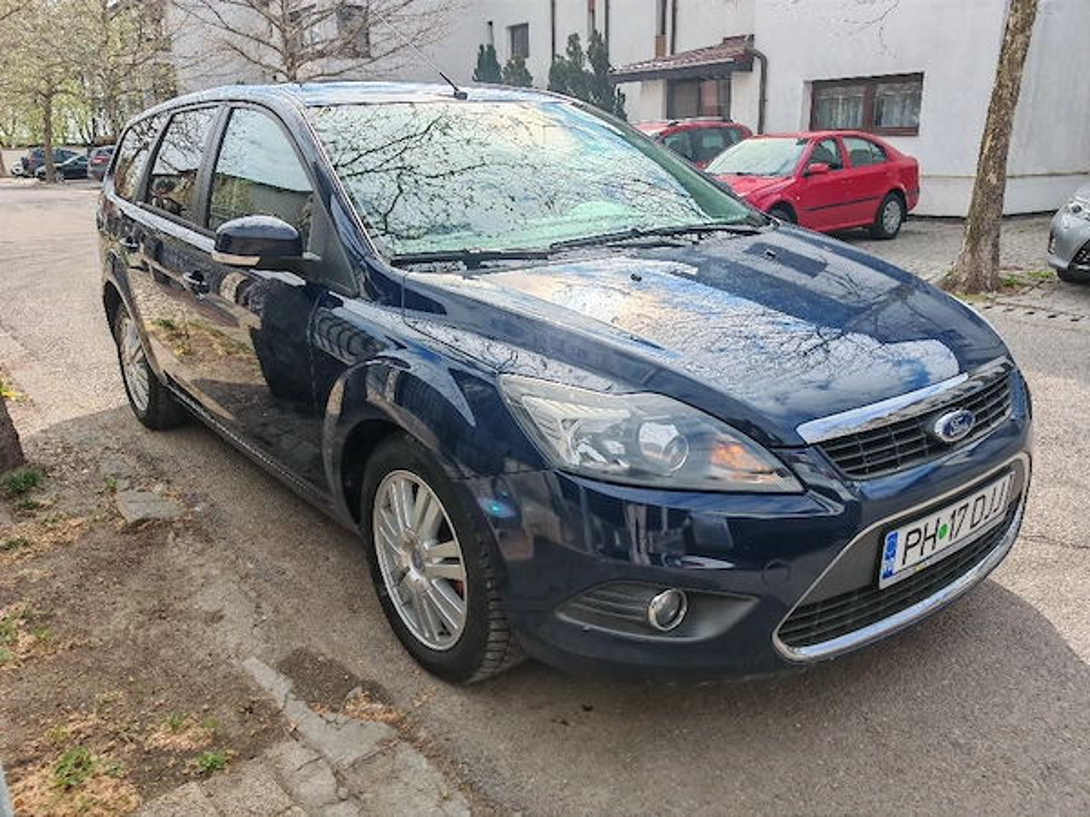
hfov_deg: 65.3
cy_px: 408
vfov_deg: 51.4
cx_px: 545
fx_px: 850
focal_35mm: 27
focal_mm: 6.83
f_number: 2
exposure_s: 1/2000
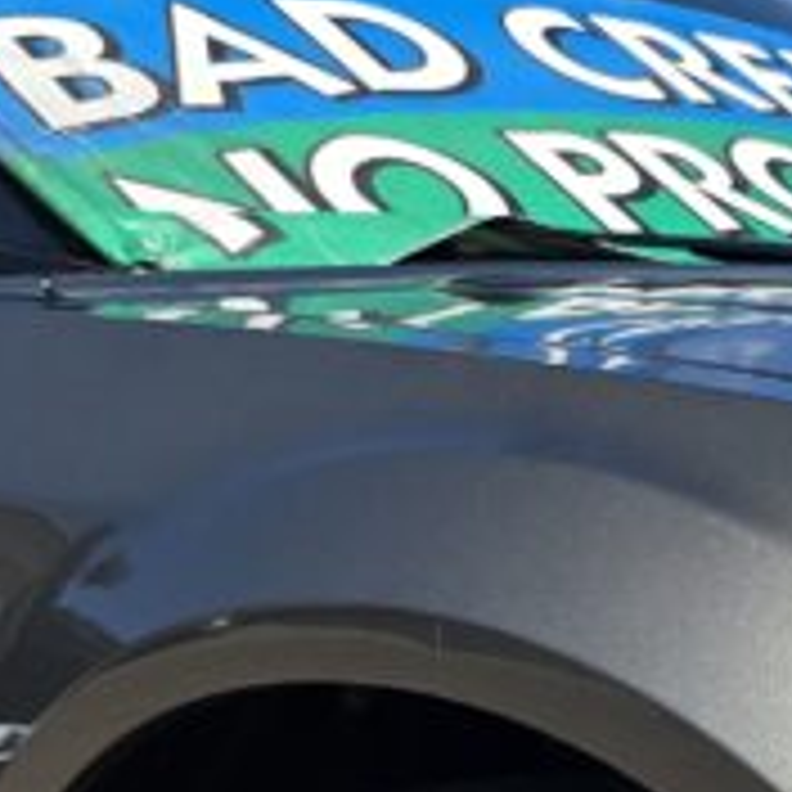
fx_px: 3054
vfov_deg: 14.6
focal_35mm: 118
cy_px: 698
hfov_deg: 14.5
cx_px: 824
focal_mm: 6.3
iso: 12
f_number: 1.7
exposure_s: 1/944
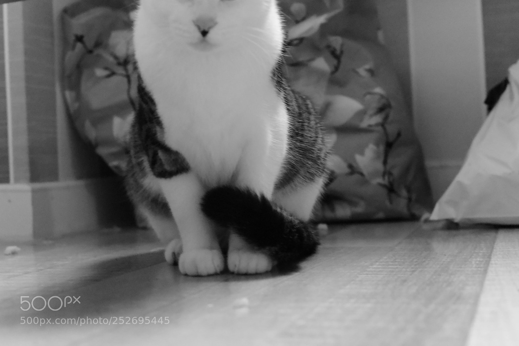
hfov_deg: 39.6
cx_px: 260
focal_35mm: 50
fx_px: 721
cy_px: 173
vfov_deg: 27.0
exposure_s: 1/60
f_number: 5.6
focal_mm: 50
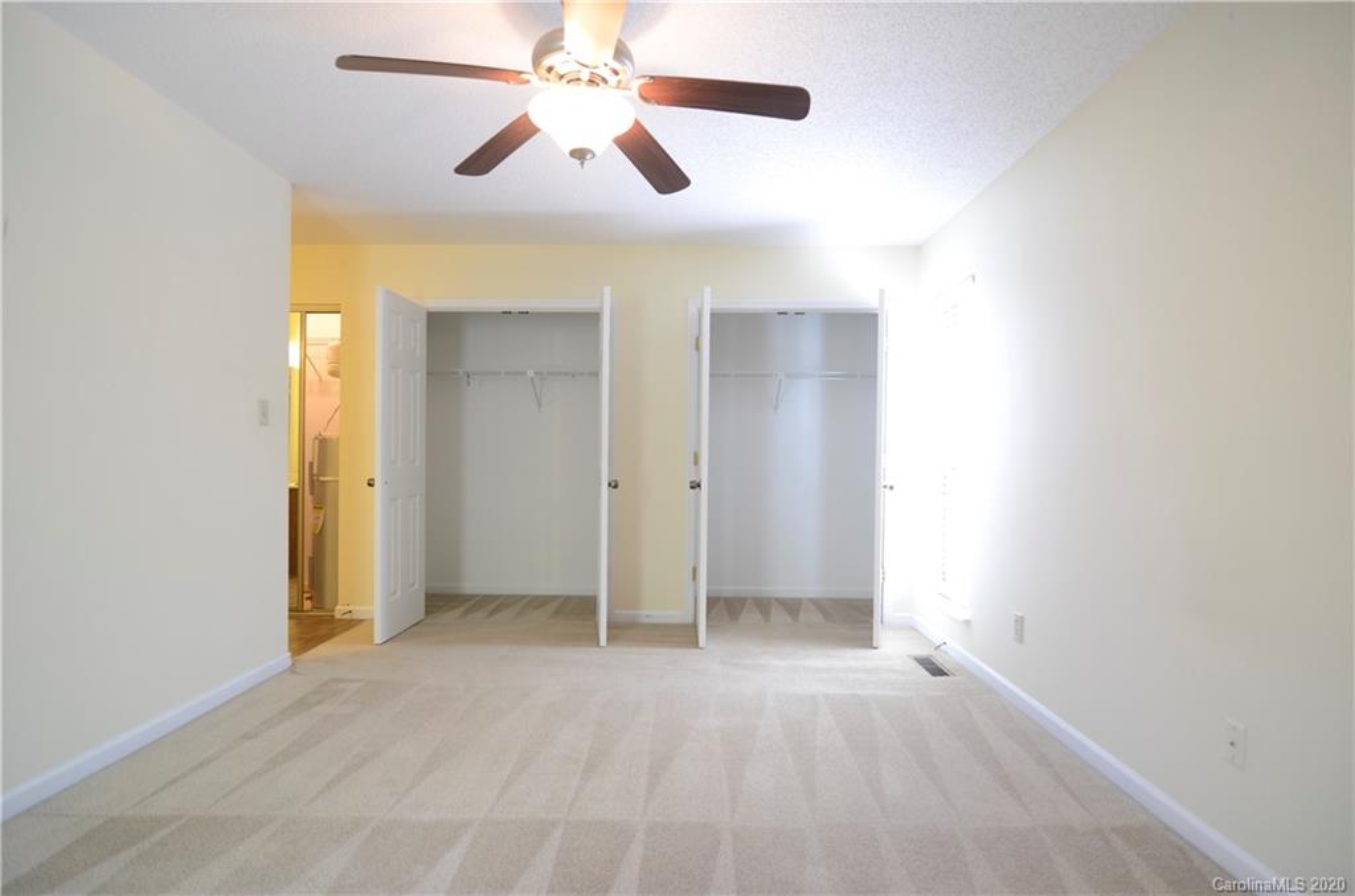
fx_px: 676
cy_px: 448
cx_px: 678
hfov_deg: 90.2
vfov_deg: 67.1
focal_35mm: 18
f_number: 3.2
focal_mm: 12
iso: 200
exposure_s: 1/15
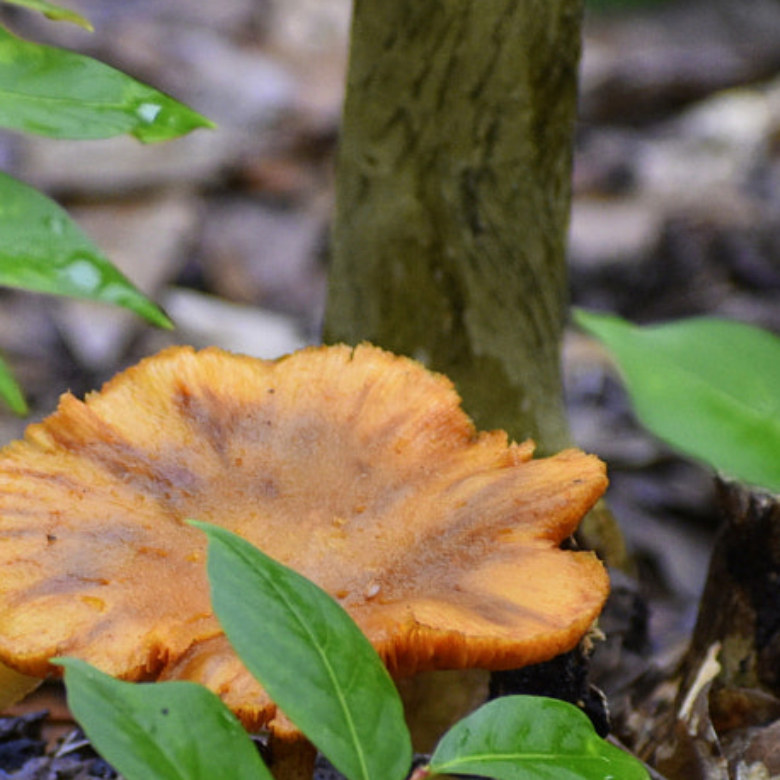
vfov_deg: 2.2
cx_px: 109
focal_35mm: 802
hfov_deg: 2.2
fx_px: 20445
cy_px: 518
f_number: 5.3
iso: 1000
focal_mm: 180
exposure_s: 1/125
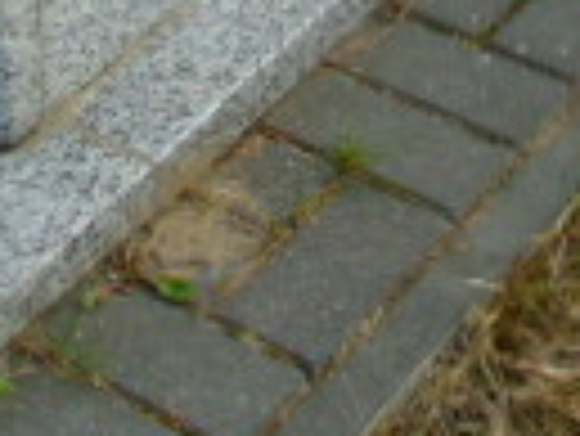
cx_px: 81
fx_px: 2415
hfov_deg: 13.6
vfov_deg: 9.8
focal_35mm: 144
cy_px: -346
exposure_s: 1/200
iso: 80
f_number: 3.6
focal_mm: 5.2
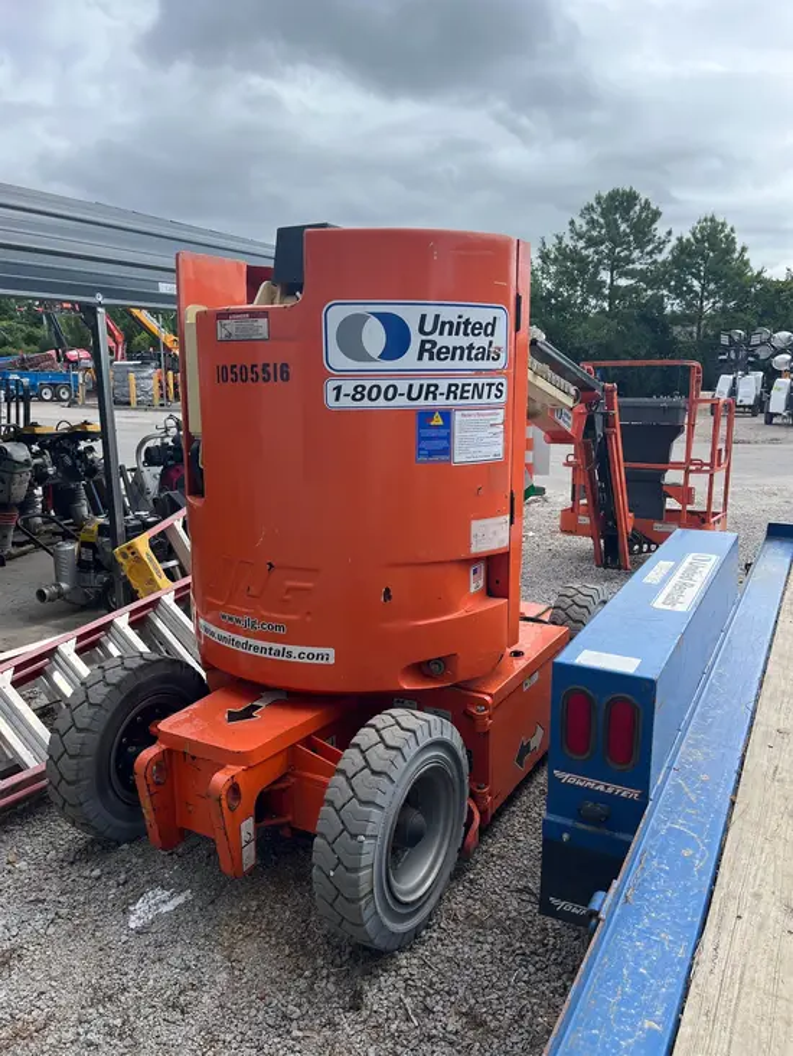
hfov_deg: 53.1
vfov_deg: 67.3
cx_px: 396
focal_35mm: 26
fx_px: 794
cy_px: 528
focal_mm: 5.1
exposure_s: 1/2358
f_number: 1.6
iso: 50
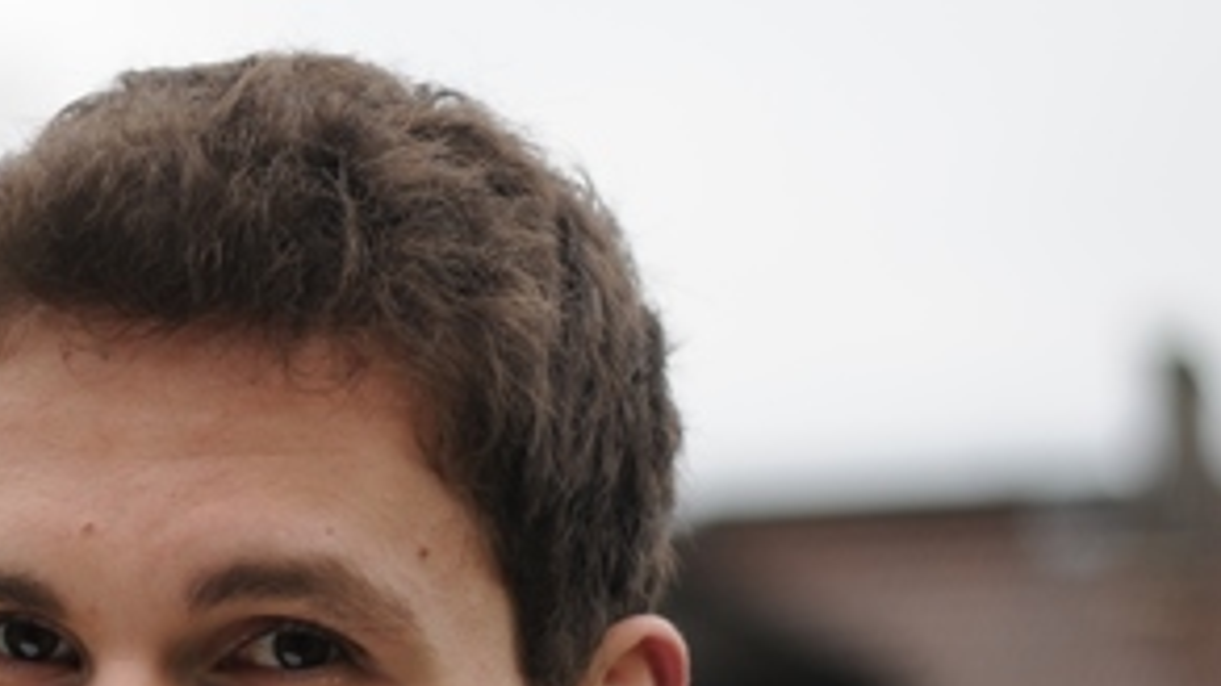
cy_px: 684
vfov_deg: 7.0
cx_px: 8
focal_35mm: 172
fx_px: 5567
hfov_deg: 12.4
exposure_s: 1/1250
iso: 200
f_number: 2
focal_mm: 50
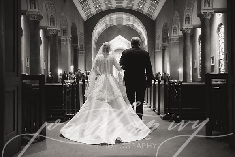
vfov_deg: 35.1
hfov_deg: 50.7
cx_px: 118
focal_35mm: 38
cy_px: 78
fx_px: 248
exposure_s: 1/125
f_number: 2.8
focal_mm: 38
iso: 5000
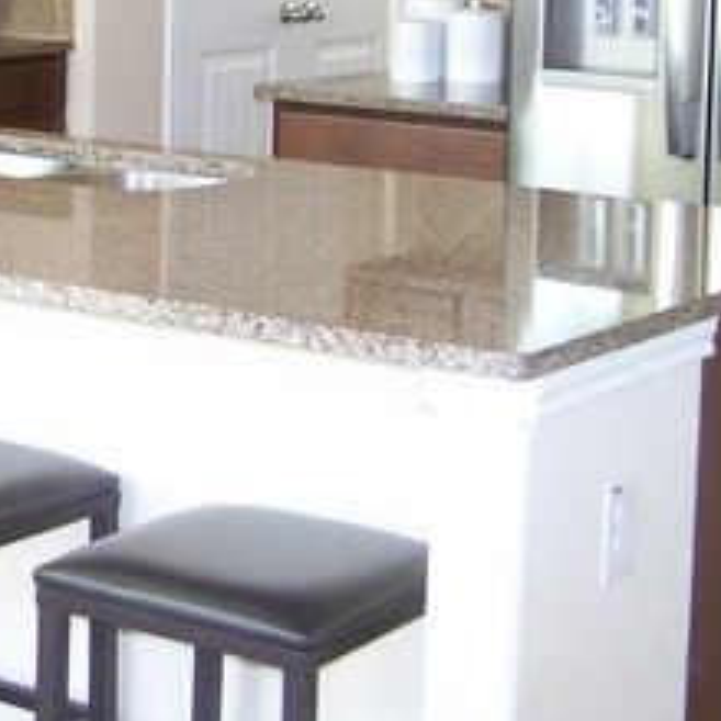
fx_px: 2309
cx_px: -63
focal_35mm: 98
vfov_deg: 17.3
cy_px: -3
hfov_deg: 17.2
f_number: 2.8
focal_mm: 6.3
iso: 140
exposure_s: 1/10
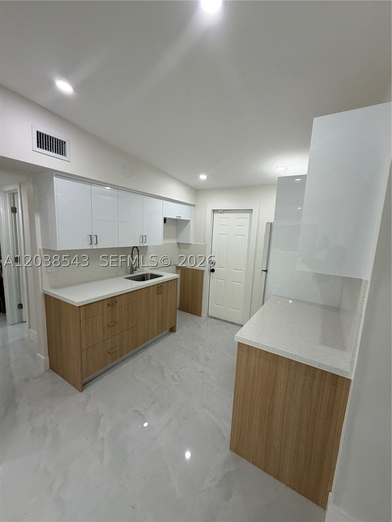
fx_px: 211
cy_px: 261
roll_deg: -2.4
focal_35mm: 14
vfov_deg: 102.1
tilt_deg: -7.5
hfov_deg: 85.7
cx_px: 196
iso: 125
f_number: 2.2
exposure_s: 1/121
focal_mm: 2.22
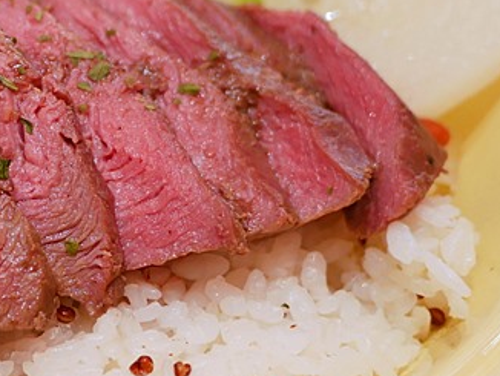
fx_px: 1243
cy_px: 116
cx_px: -48
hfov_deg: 21.6
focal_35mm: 86
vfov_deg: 17.1
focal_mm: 14
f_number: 2.5
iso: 200
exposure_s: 1/160
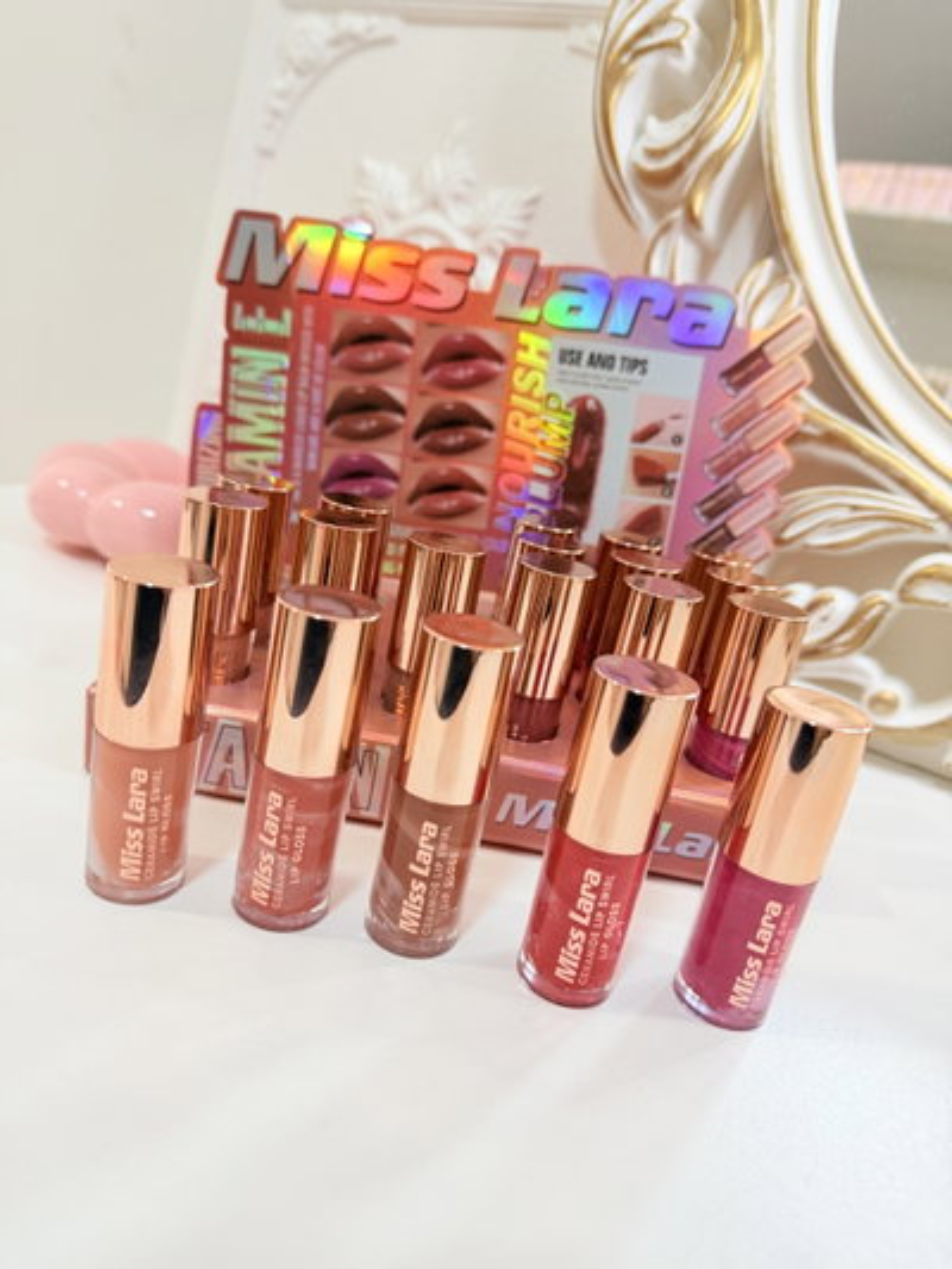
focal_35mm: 24
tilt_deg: -18.6
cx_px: 476
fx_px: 880
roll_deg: -11.7
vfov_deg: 71.6
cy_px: 634
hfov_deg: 56.8
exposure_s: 1/100
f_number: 1.78
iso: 100
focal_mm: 6.76
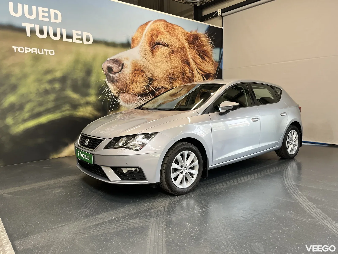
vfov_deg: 53.1
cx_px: 169
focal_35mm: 26
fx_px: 254
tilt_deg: -6.4
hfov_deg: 67.3
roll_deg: +0.9
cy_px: 127
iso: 80
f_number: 1.6
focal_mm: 5.1
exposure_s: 1/121
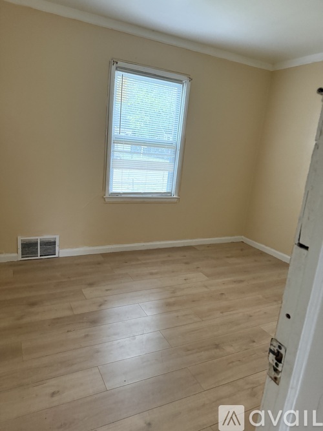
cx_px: 162
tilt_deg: -14.0
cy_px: 216
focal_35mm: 24
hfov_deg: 56.8
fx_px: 299
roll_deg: -4.9
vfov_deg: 71.6
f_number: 1.78
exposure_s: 1/60
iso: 800
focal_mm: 6.76
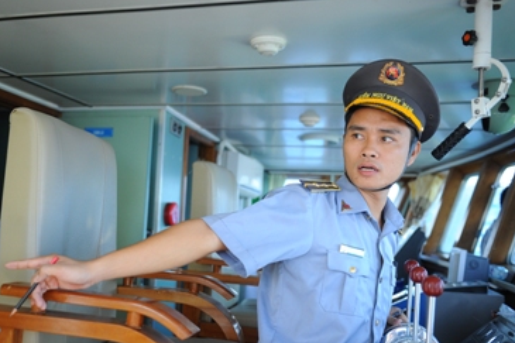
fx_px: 543
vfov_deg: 35.0
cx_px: 223
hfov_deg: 50.6
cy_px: 192
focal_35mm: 38
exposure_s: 1/800
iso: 1250
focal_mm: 31
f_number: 2.8
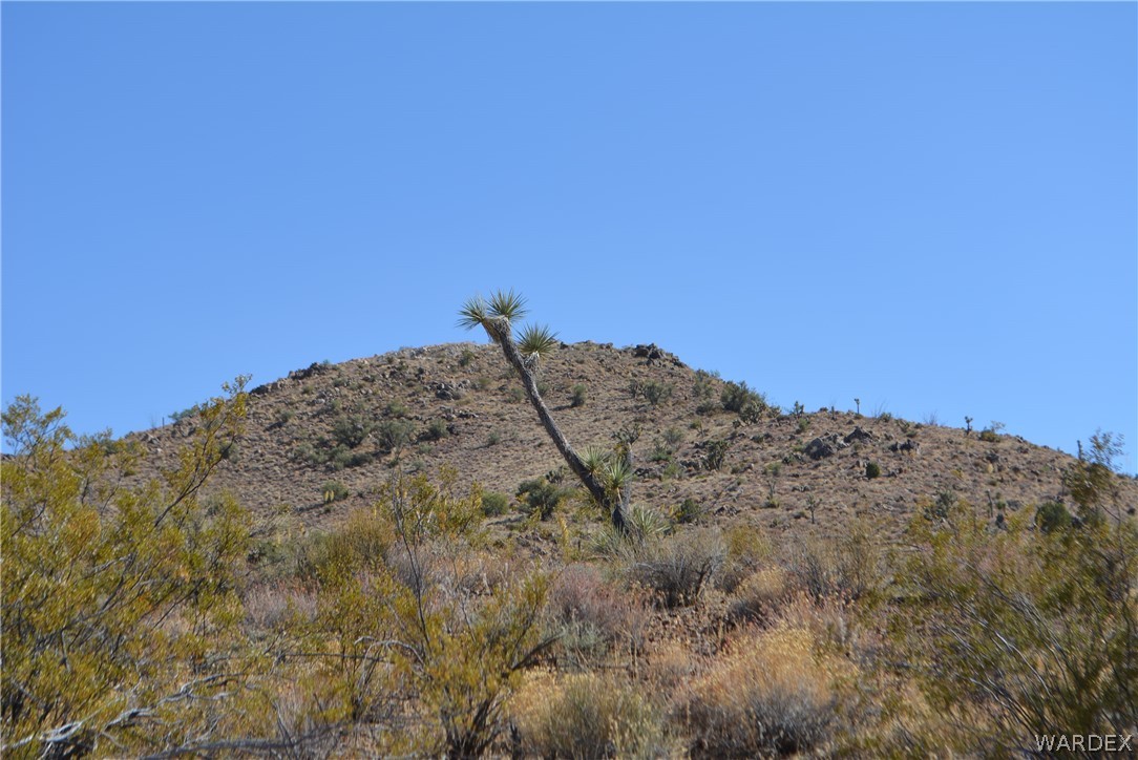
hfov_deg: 24.6
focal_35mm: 82
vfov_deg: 16.6
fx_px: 2609
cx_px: 569
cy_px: 380
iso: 100
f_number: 8
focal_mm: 55
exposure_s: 1/250
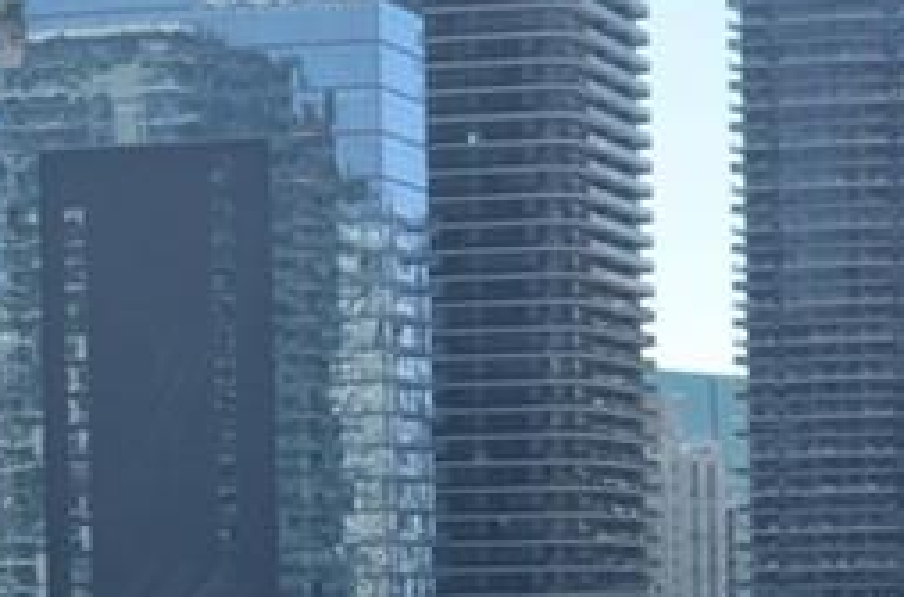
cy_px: 702
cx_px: 293
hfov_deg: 12.0
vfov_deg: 7.9
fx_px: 4281
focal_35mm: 171
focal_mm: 18
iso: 125
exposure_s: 1/250
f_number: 8
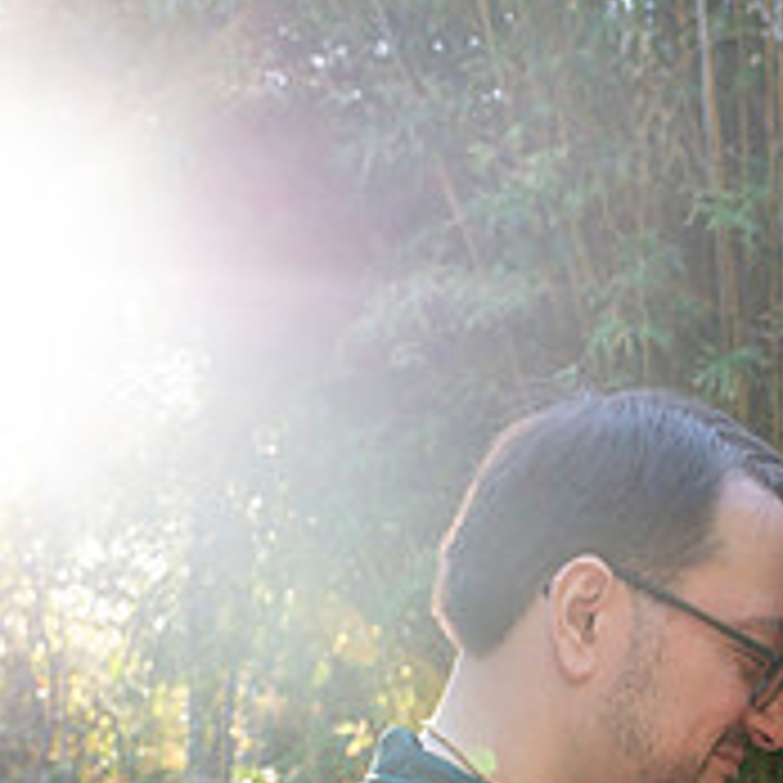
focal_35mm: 77
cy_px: 918
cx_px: 639
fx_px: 1971
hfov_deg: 22.1
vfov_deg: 21.1
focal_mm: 35
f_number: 4.5
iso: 320
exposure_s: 1/100
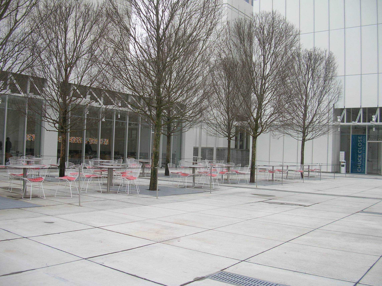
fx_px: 386
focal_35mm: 35
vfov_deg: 40.6
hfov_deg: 52.7
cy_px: 143
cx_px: 191
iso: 50
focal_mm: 5.8
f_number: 2.8
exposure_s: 1/220
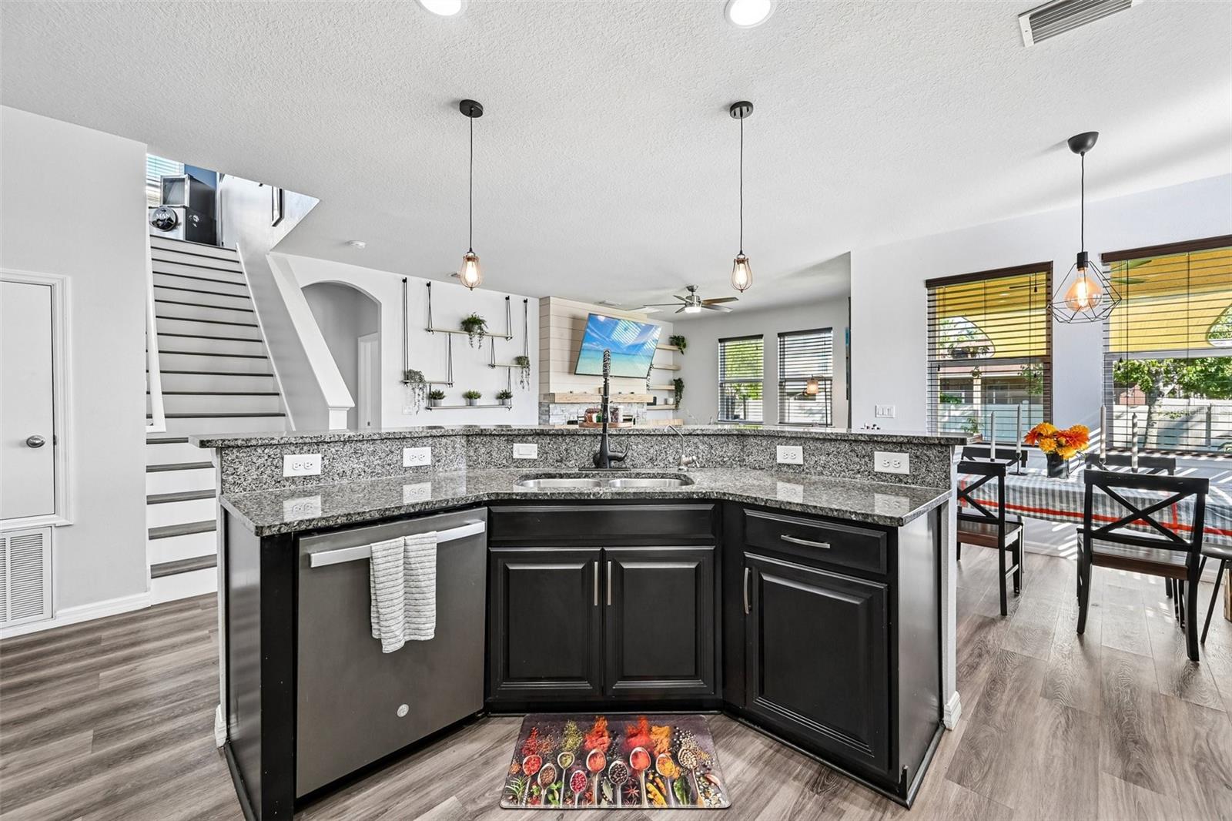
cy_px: 410
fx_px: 479
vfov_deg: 81.2
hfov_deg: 104.3
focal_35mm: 14
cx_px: 616
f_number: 8
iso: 400
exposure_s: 1/10
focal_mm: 14
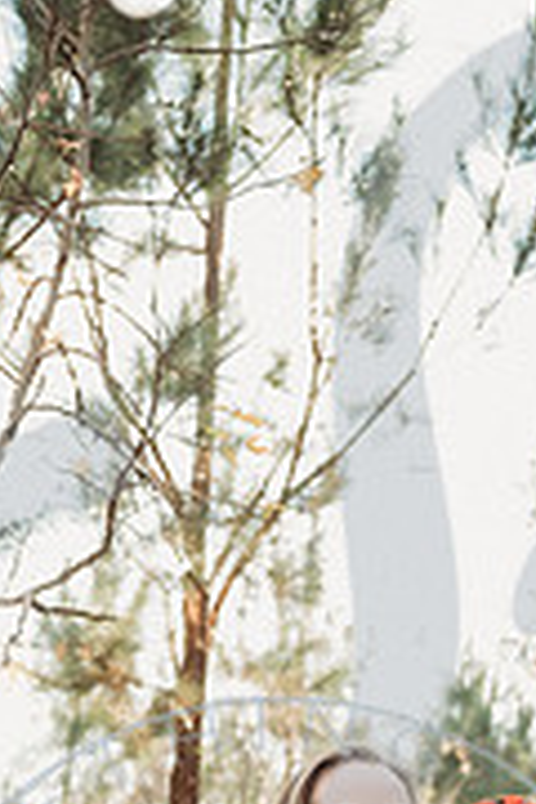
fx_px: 2122
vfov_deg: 20.9
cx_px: 482
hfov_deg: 14.3
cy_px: 773
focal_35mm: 95
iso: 100
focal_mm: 38
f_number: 2.8
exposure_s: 1/200
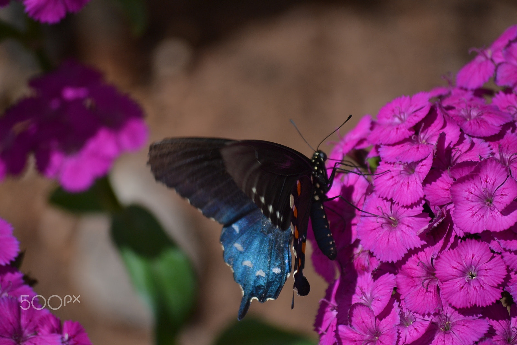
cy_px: 172
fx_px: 4307
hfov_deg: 6.9
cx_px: 258
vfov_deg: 4.6
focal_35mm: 300
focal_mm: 200
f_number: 5.6
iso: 180
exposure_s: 1/500
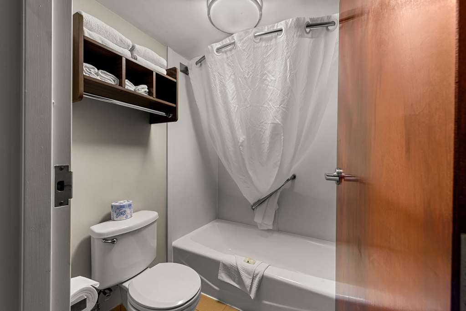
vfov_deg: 81.2
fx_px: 181
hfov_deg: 104.3
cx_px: 233
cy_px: 156
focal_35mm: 14
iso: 320
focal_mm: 14
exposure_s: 1/3
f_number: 11
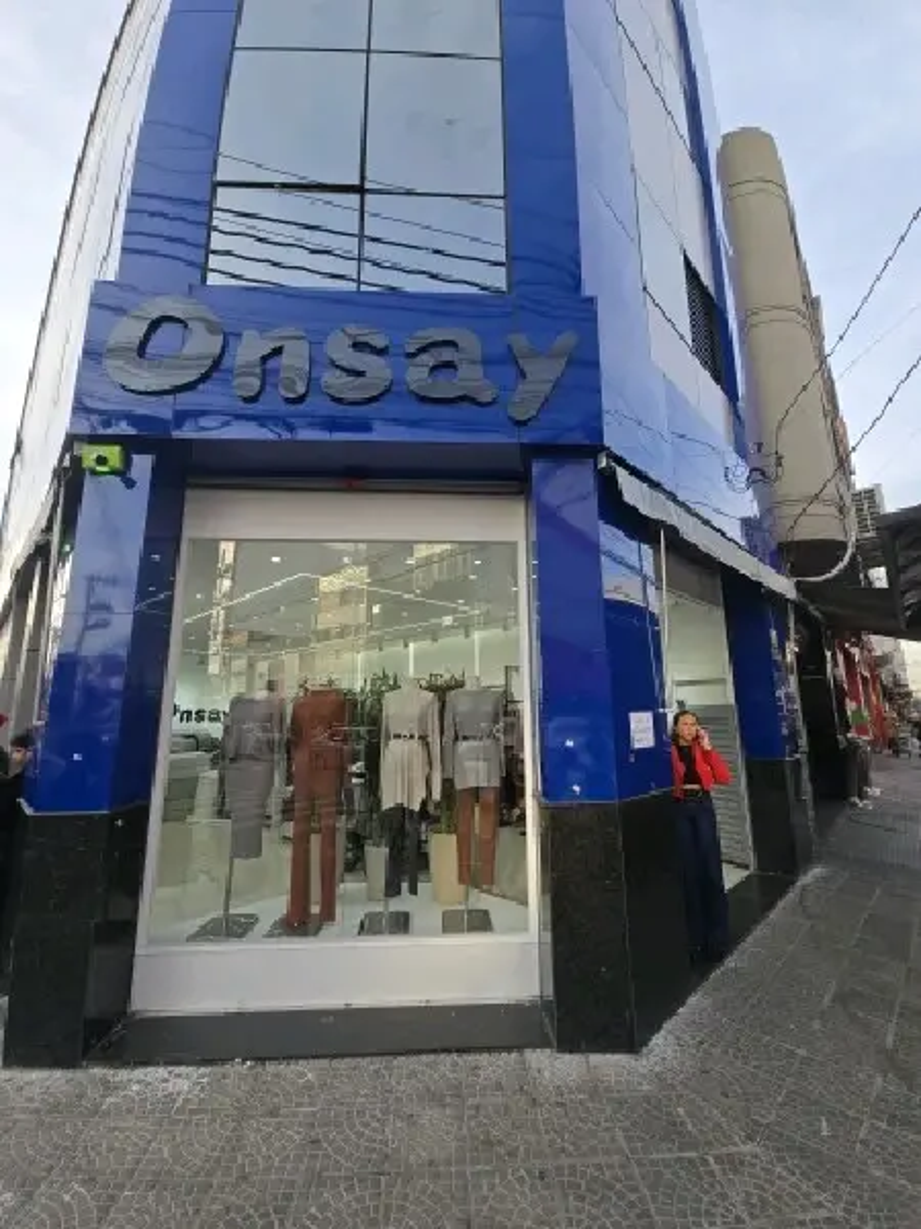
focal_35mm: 13
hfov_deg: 89.9
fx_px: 461
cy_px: 614
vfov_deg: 106.2
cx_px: 460
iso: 50
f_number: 2.2
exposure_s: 1/435
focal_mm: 2.2
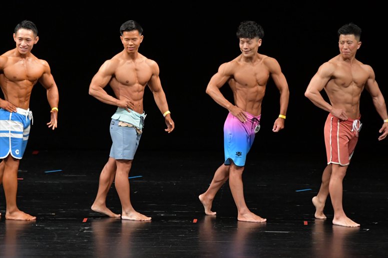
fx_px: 2909
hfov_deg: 7.6
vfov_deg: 5.1
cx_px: 194
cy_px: 129
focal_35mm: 270
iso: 3200
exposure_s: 1/400
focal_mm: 180
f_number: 5.6
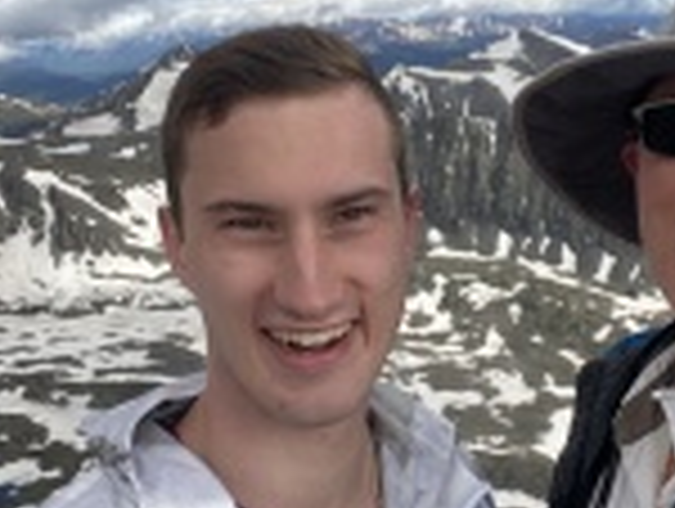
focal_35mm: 56
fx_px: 1094
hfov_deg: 34.0
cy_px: 207
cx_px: 454
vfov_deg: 26.1
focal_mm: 2.71
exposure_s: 1/510
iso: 25
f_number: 2.2
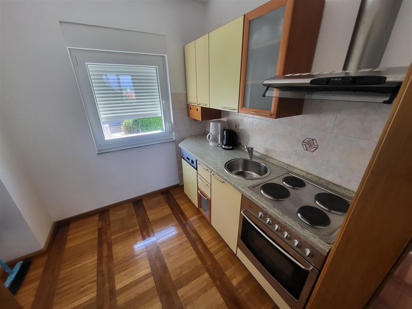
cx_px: 206
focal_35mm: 13
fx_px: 155
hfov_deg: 106.2
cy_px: 154
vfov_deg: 89.9
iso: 80
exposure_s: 1/50
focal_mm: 1.74
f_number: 2.2
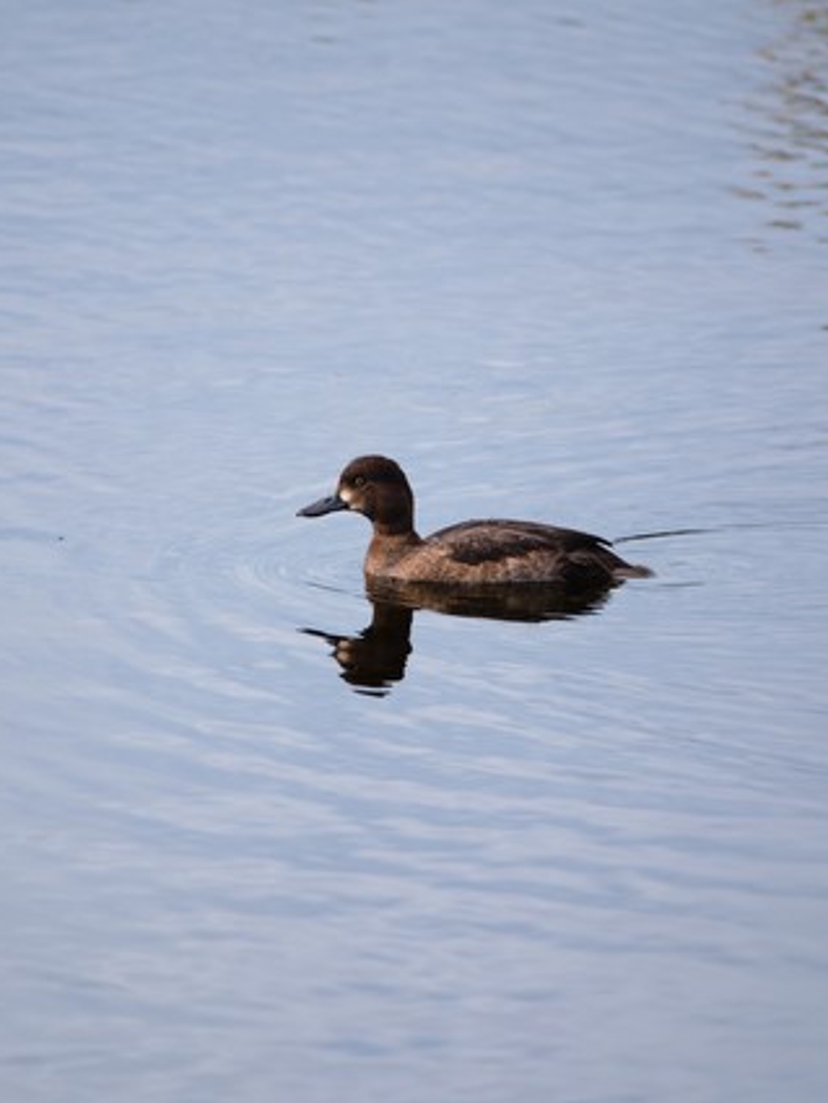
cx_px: 441
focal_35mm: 869
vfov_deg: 2.3
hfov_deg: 1.7
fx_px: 27701
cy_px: 552
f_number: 4.5
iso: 200
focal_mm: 400
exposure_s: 1/640
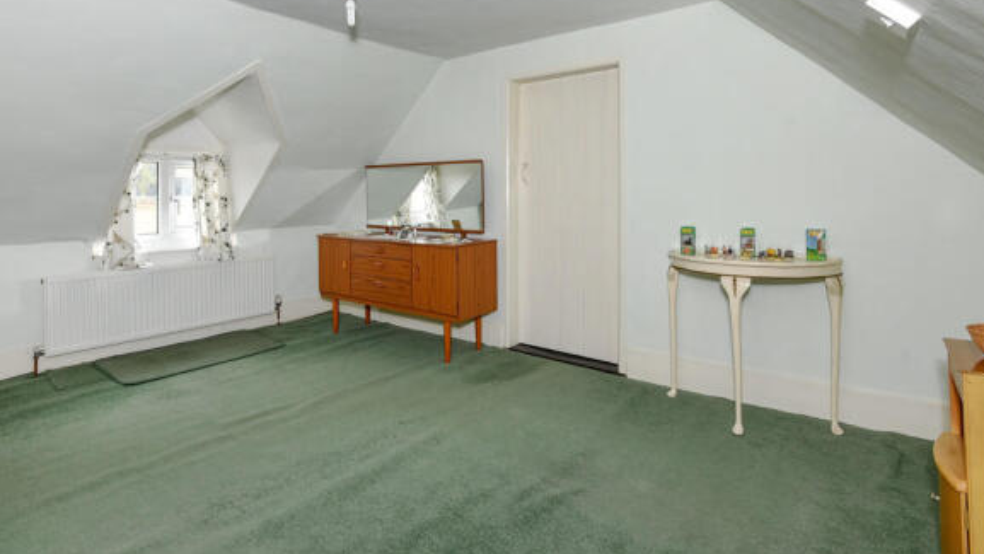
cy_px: 197
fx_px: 496
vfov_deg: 57.4
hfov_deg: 89.5
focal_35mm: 19
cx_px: 476
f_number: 7.1
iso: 400
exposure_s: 1/5
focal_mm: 16
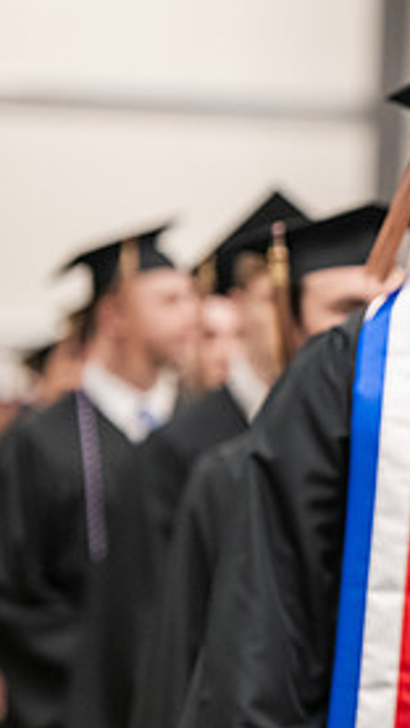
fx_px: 5716
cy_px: 377
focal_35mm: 296
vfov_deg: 7.3
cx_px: 704
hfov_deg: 4.1
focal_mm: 135
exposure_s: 1/200
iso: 2500
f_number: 3.2
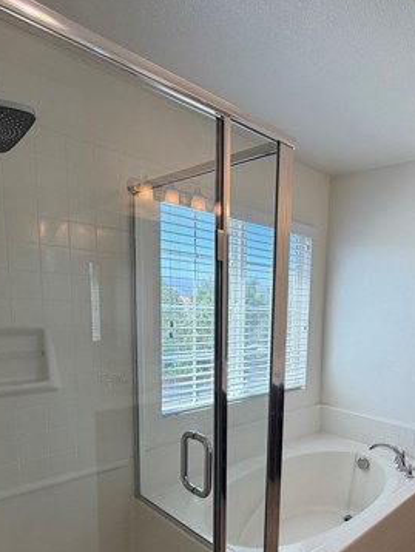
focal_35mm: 25
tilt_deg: -6.0
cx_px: 301
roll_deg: -2.7
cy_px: 359
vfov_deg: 67.8
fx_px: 399
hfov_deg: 53.0
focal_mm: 2.22
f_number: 2.2
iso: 40
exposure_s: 1/120
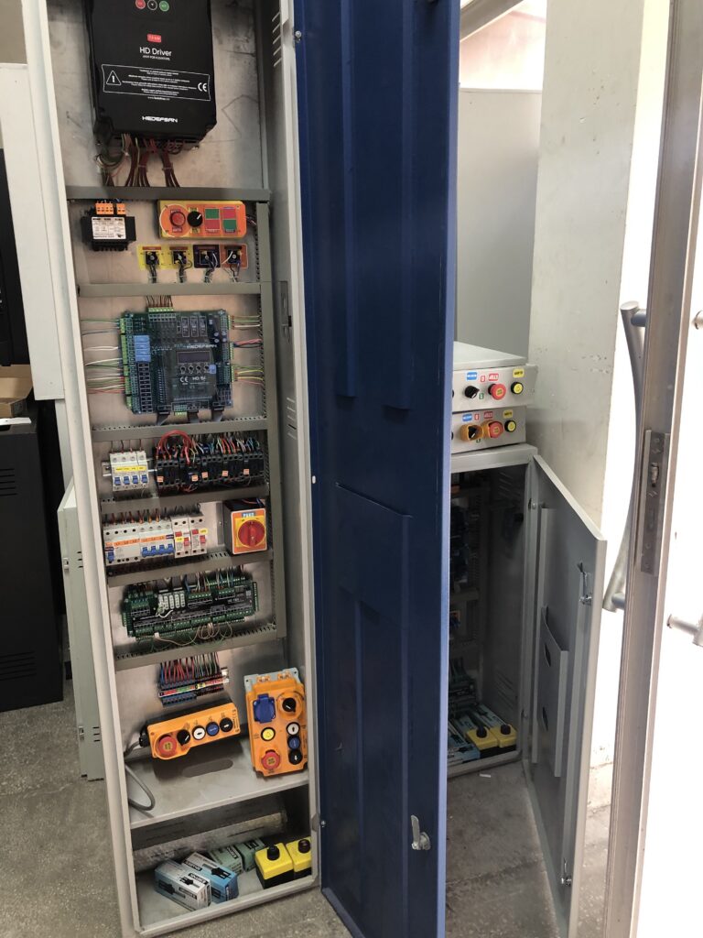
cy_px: 469
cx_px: 352
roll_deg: +0.2
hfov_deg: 49.7
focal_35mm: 28
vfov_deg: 63.4
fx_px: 758
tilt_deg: -12.5
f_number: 1.8
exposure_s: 1/17
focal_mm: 4
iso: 50
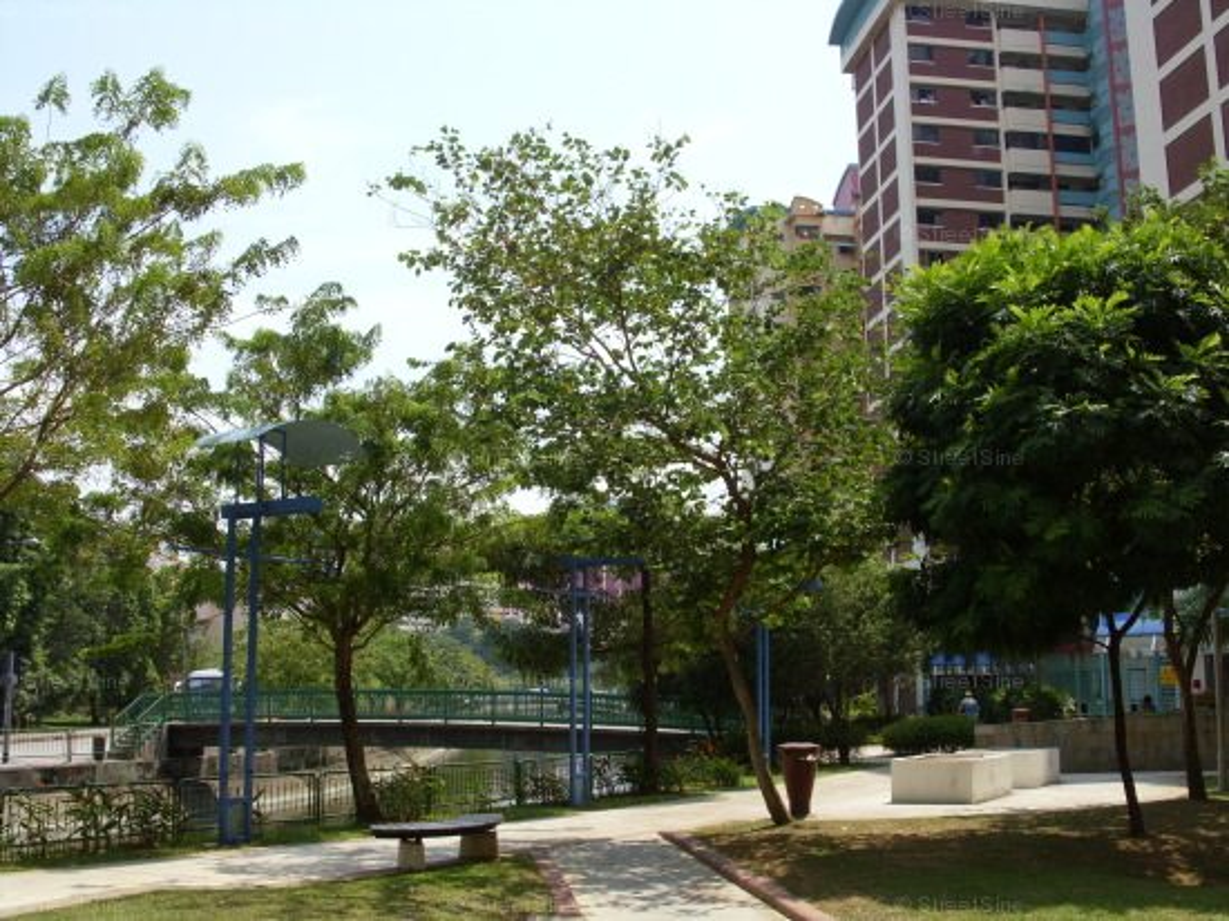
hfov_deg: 49.0
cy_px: 460
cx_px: 614
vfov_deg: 37.7
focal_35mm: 38
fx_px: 1349
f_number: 4.9
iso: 50
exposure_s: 1/337
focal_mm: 6.3
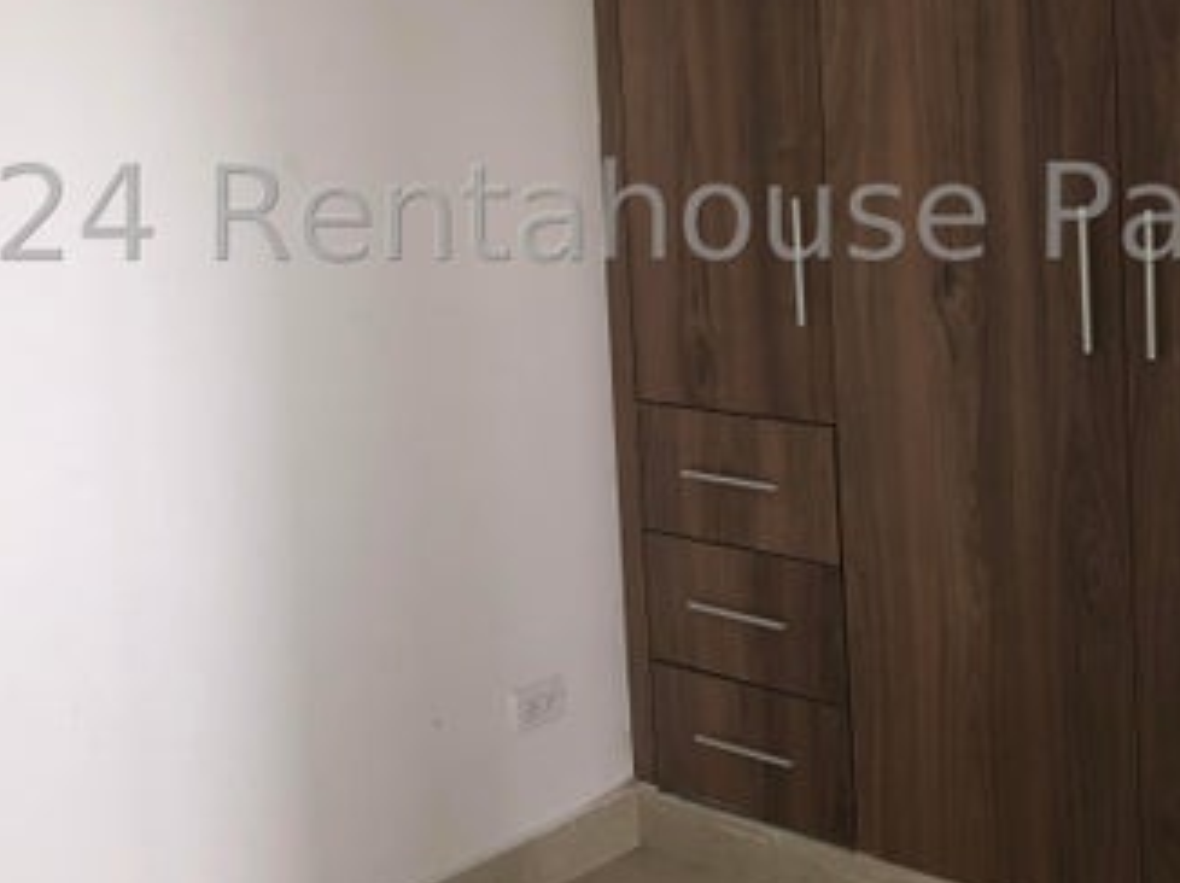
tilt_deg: -6.2
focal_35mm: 55
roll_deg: +2.6
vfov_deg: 26.2
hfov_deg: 34.9
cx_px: 633
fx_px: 1873
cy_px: 210
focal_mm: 3.99
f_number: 1.8
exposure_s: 1/13
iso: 32
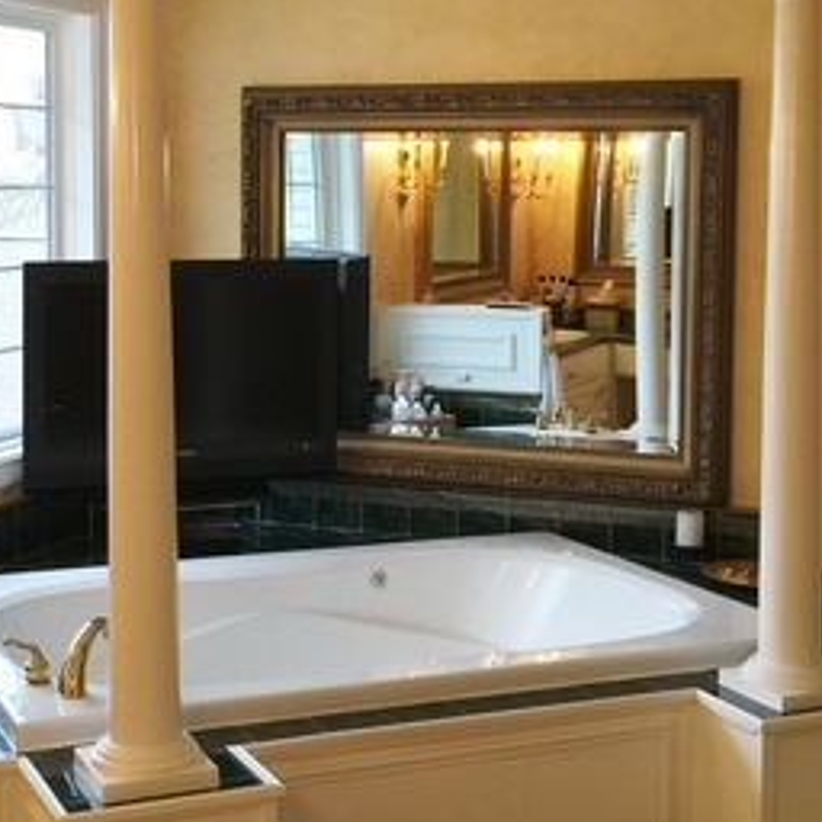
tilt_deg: -3.9
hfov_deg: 26.8
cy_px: 305
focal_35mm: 64
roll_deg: -0.3
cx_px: 311
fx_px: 1719
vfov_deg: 26.8
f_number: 2.2
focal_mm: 4.15
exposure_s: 1/30
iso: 32
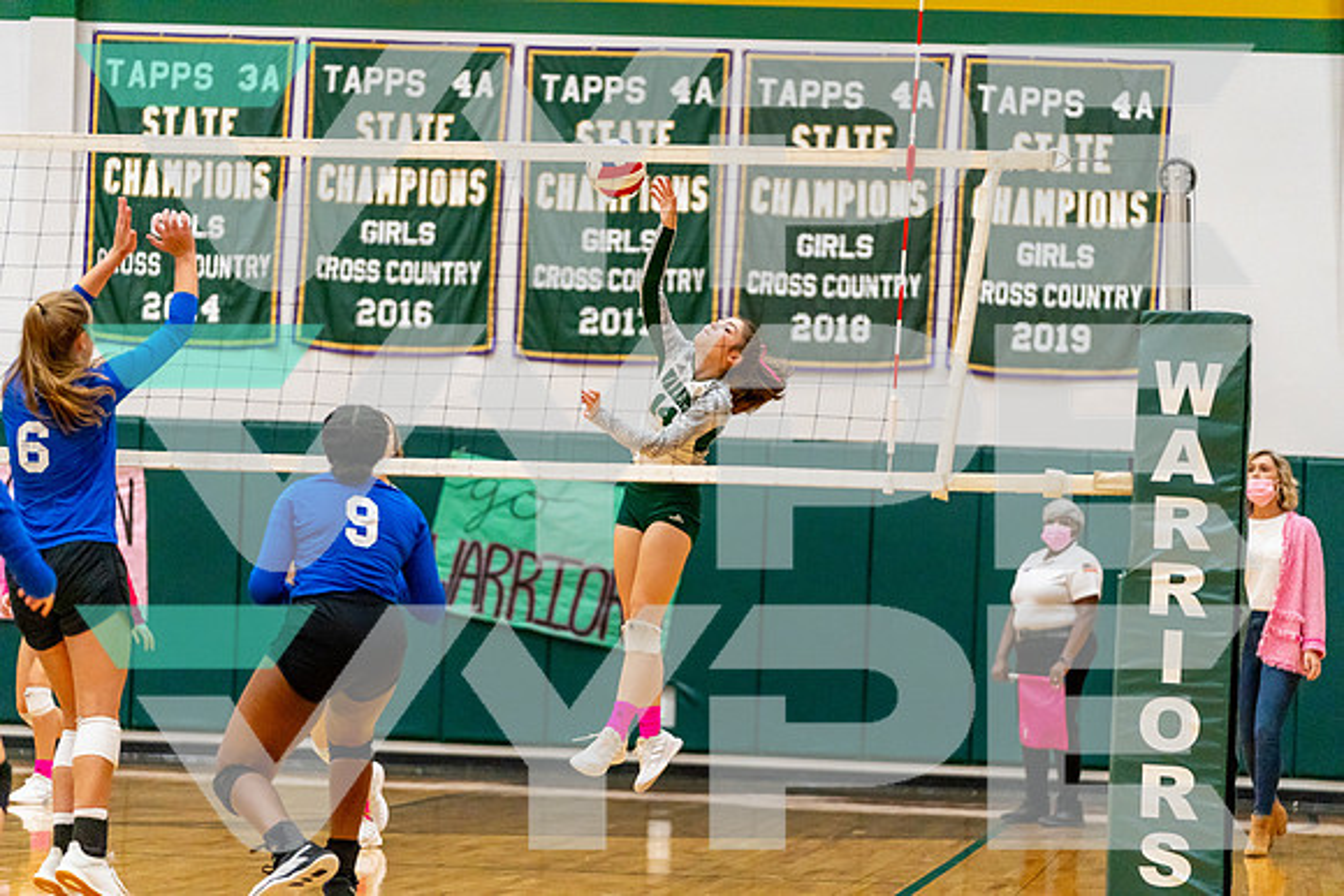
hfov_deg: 15.6
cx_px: 672
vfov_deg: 10.5
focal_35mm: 131
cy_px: 448
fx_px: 4892
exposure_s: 1/2500
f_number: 2.8
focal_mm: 131
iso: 2500
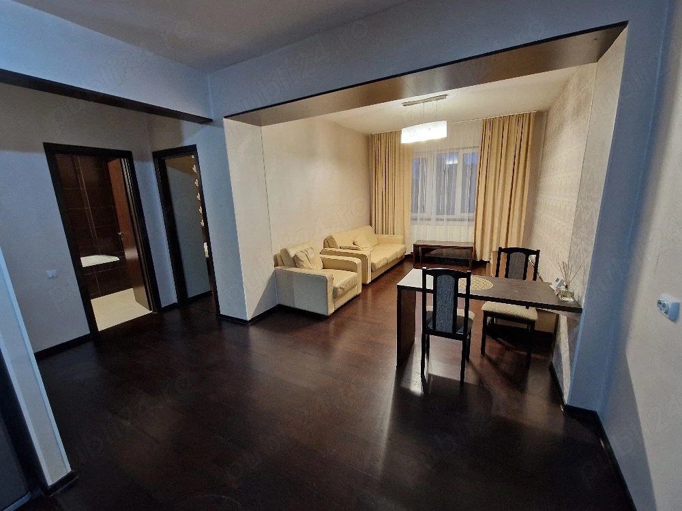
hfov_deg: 106.2
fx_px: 256
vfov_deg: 89.9
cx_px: 341
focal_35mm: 13
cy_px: 256
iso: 400
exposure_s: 1/33
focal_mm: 2.2
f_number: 2.2
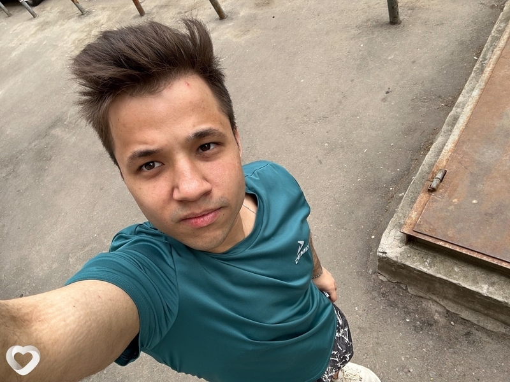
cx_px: 255
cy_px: 191
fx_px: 339
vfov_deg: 58.9
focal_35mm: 23
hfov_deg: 73.9
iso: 20
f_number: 1.9
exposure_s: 1/145
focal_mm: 2.69
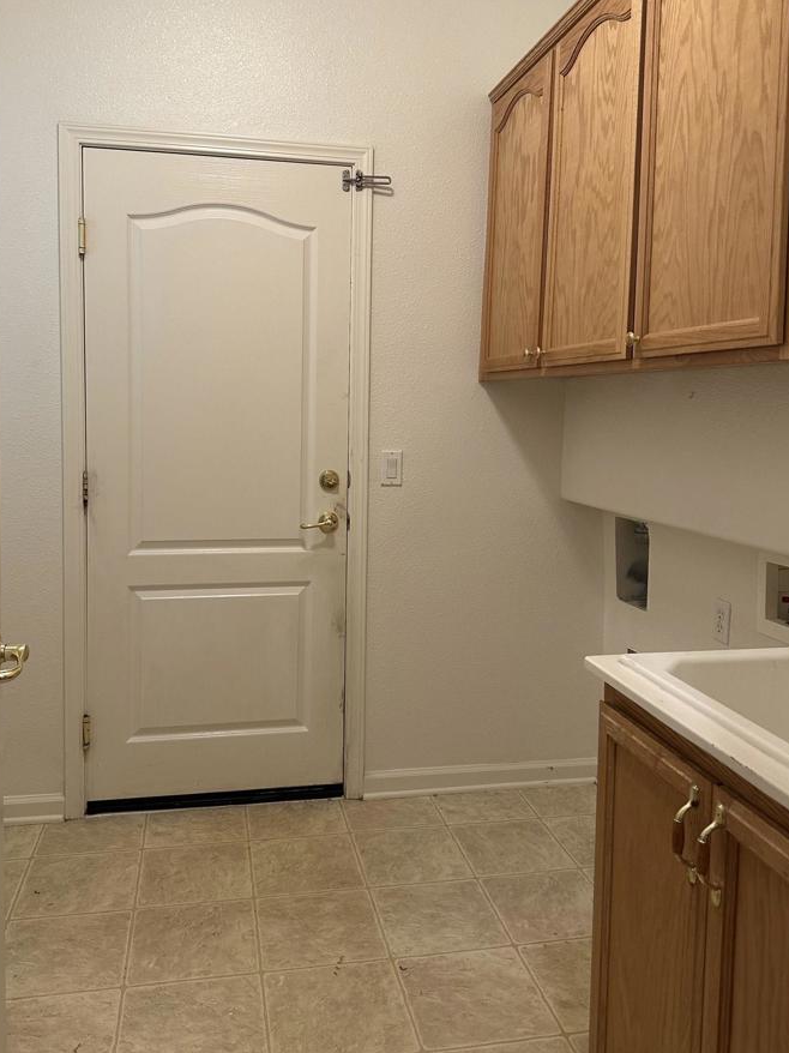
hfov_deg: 49.7
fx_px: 851
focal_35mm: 28
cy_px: 459
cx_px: 385
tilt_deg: -3.7
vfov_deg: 63.2
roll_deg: -2.4
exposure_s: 1/120
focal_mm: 6.86
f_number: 1.78
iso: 200
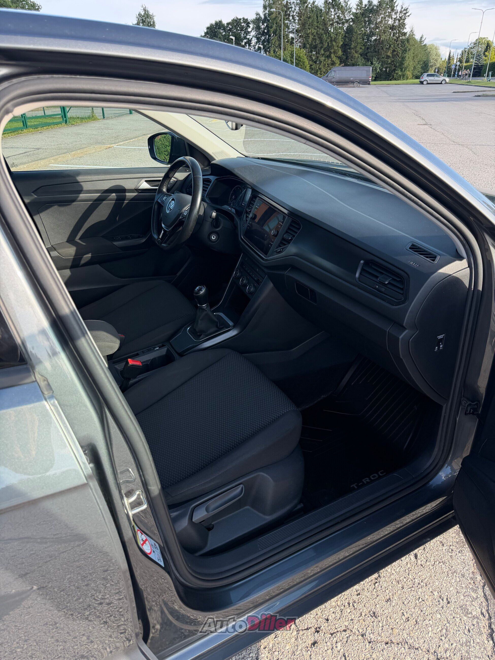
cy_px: 330
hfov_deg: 56.8
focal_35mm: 24
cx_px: 248
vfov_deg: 71.6
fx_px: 458
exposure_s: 1/1046
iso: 80
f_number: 1.78
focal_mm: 6.76
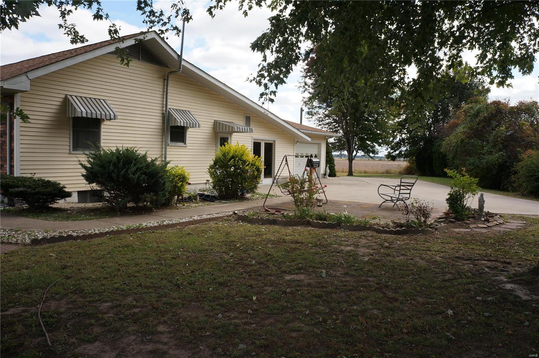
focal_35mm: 28
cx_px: 270
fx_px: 426
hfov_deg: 64.6
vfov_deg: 45.5
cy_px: 179
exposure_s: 1/160
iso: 100
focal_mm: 19
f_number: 8
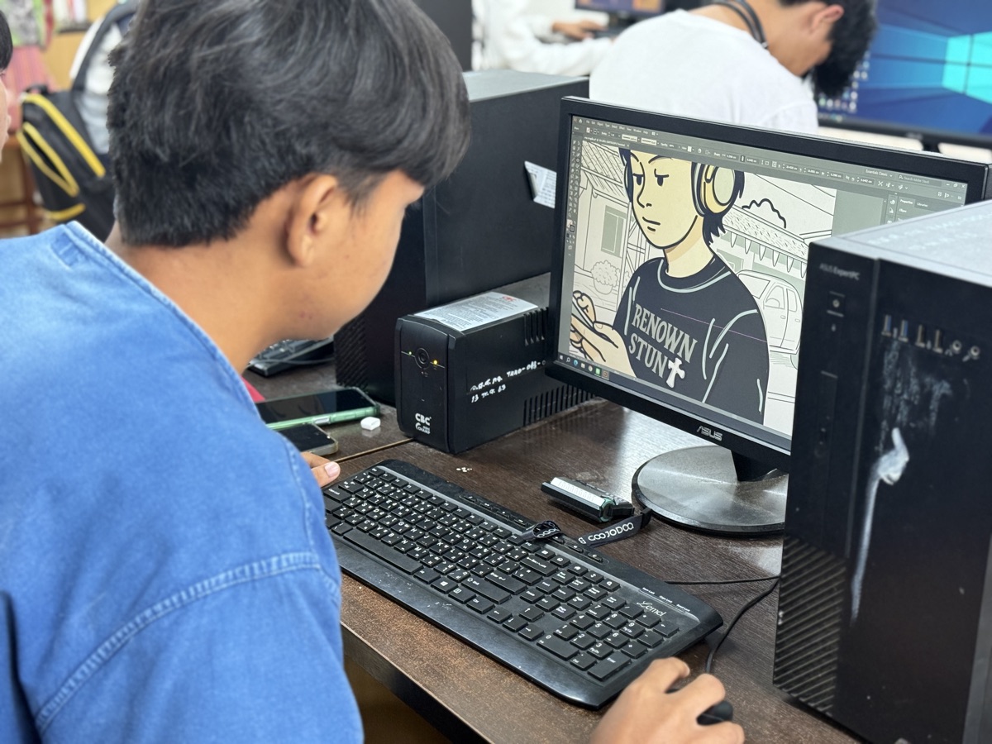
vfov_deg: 30.3
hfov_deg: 39.7
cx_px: 496
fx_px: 1376
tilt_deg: -19.5
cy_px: 372
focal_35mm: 48
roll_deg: +0.7
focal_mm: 6.76
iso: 250
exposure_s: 1/33
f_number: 1.78
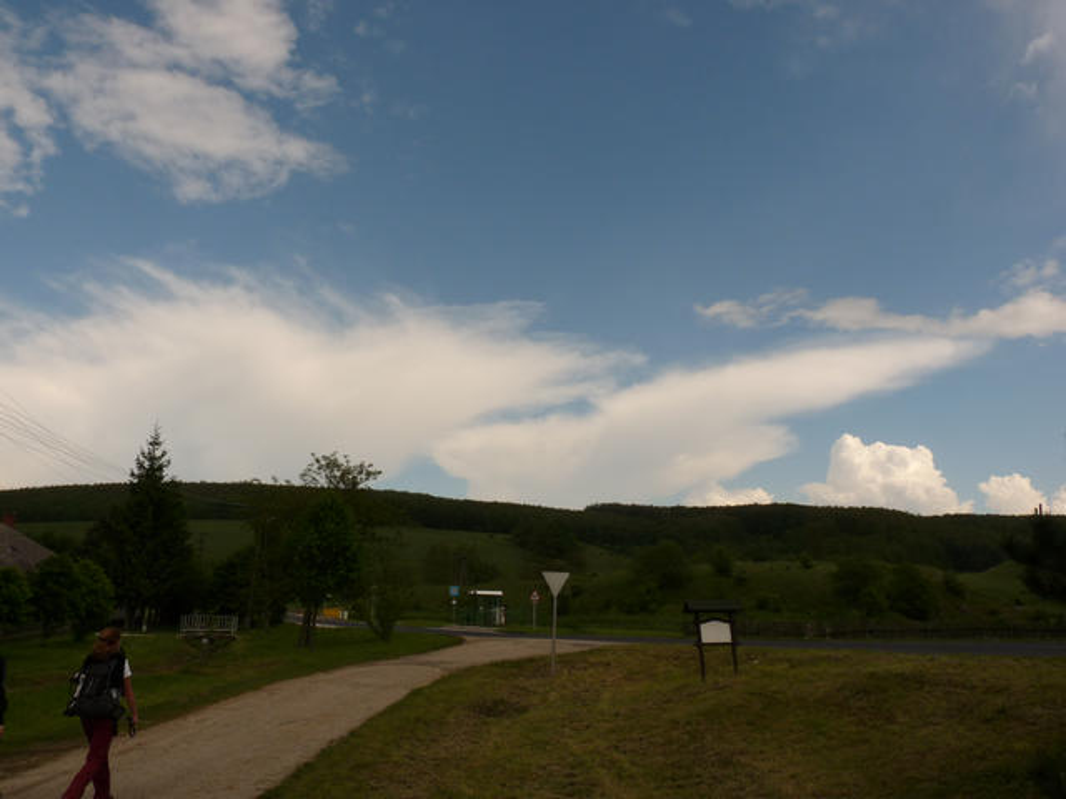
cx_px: 533
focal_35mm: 28
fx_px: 862
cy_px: 400
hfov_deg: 63.4
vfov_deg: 49.7
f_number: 6.3
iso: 100
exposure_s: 1/500
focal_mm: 4.9
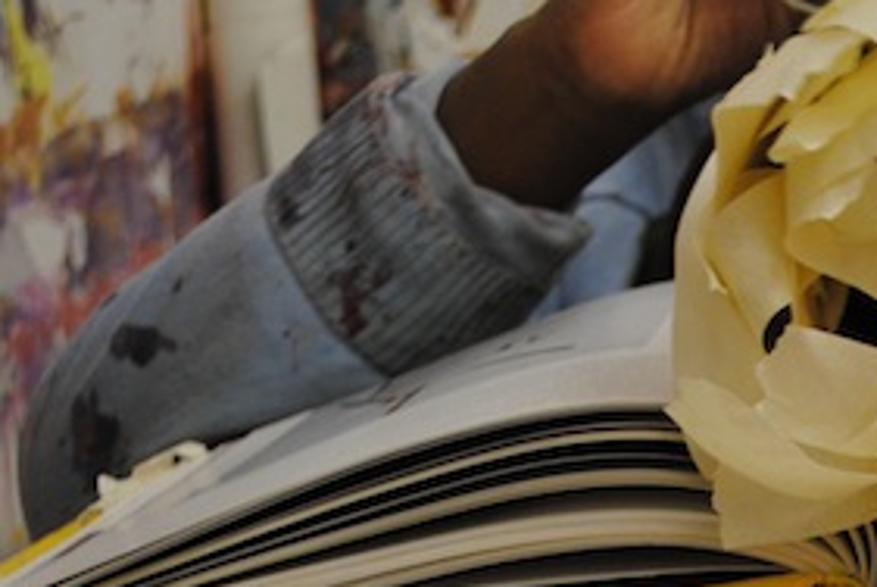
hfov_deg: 17.9
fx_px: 2707
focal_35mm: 111
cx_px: 899
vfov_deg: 12.1
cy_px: 709
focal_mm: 26
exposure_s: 1/30
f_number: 4.2
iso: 450
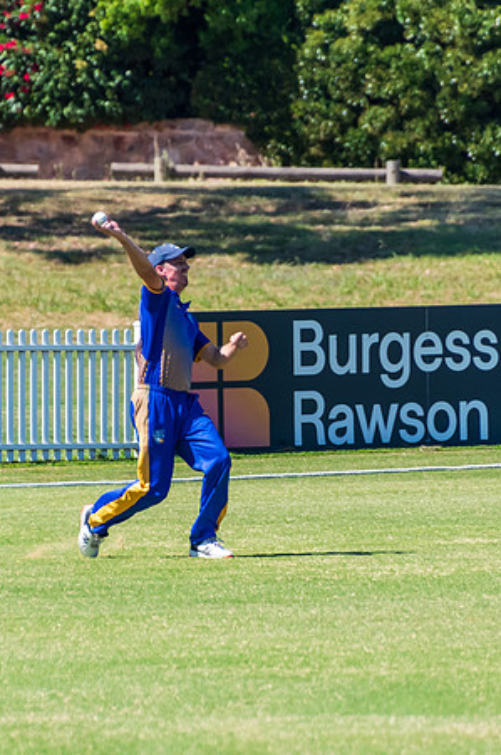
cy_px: 382
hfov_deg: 1.3
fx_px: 22137
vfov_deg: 2.0
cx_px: 207
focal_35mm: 1058
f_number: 6.3
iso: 400
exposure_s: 1/2000
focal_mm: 400
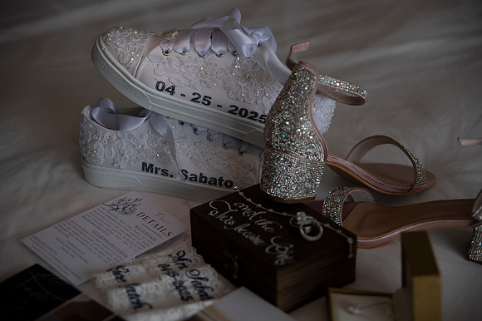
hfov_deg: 28.9
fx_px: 937
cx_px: 241
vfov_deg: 19.4
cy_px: 160
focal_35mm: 70
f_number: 2.8
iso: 400
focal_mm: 70
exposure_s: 1/640
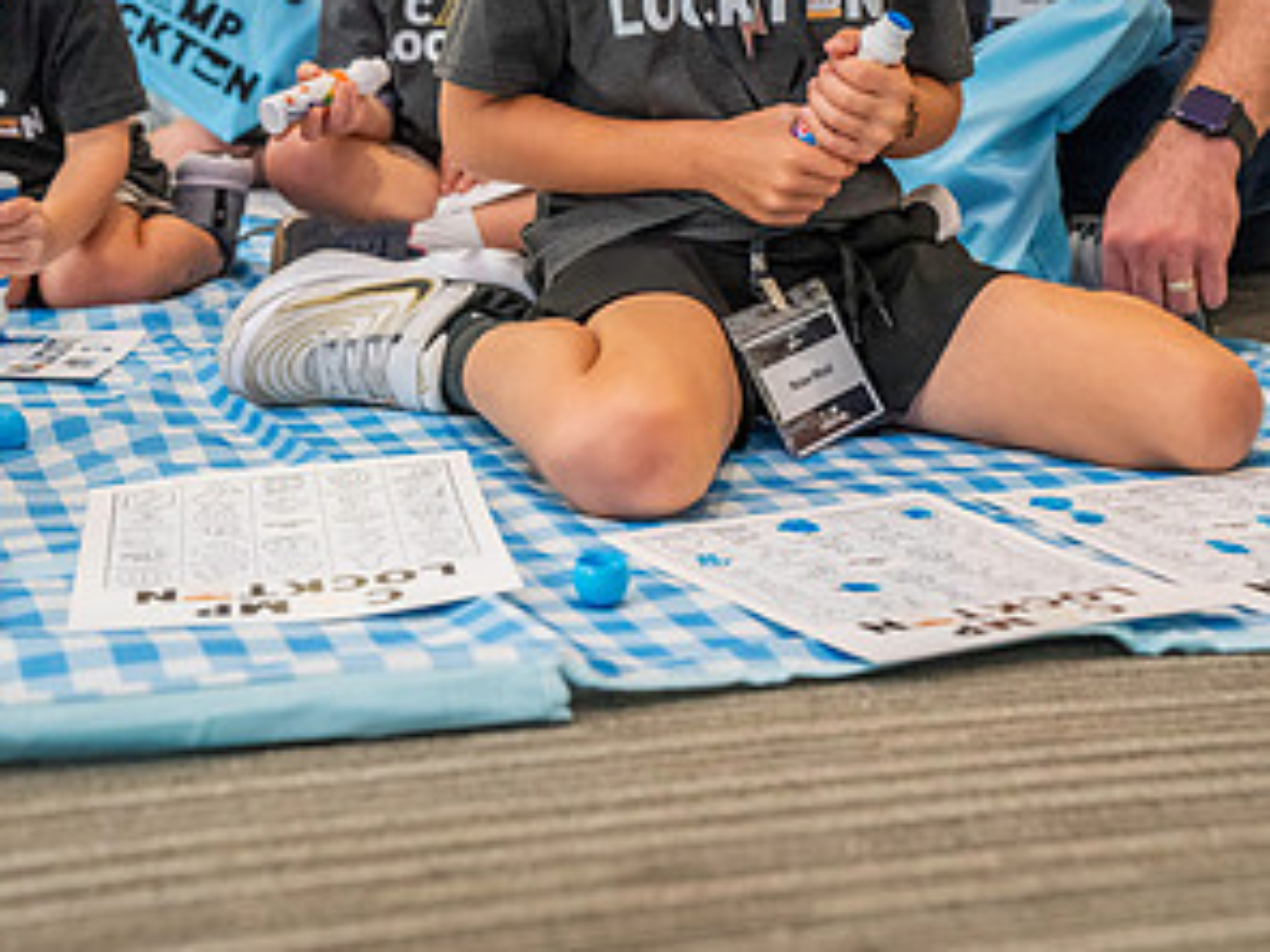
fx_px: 2678
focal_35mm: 73
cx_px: 631
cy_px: 81
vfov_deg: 19.8
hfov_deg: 26.7
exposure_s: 1/160
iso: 5000
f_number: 4
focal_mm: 50
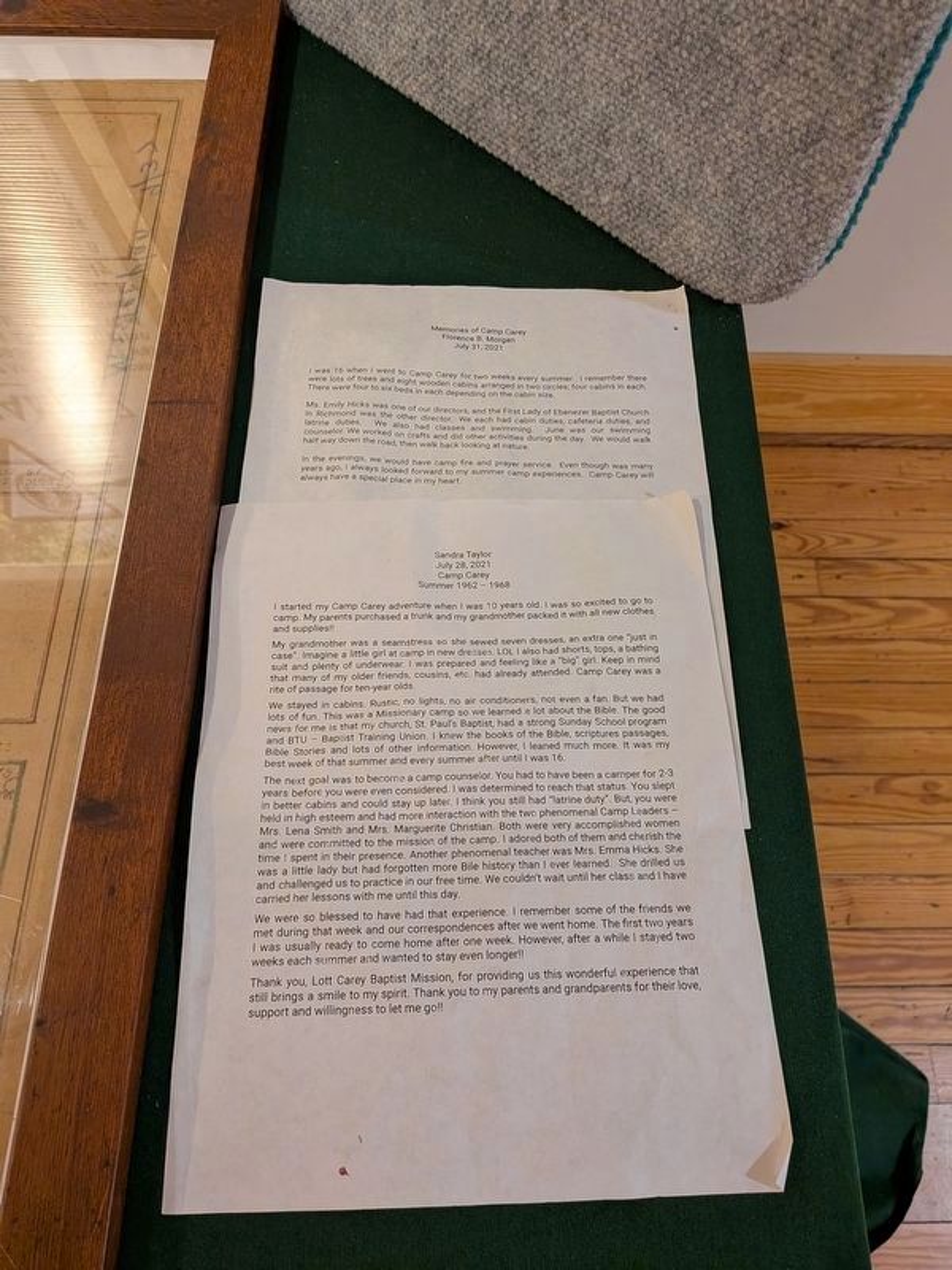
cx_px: 476
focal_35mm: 24
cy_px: 635
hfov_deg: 56.8
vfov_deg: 71.6
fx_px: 880
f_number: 1.7
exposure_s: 1/120
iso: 760
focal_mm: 4.53
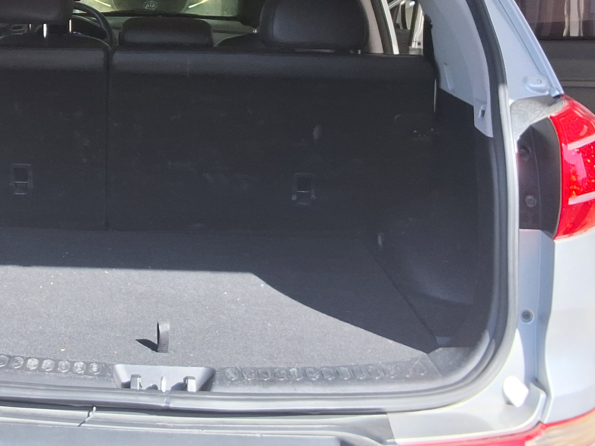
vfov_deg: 23.6
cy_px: 24
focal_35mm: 60
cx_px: 131
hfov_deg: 31.5
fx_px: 1031
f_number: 1.9
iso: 32
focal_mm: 2.91
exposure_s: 1/291
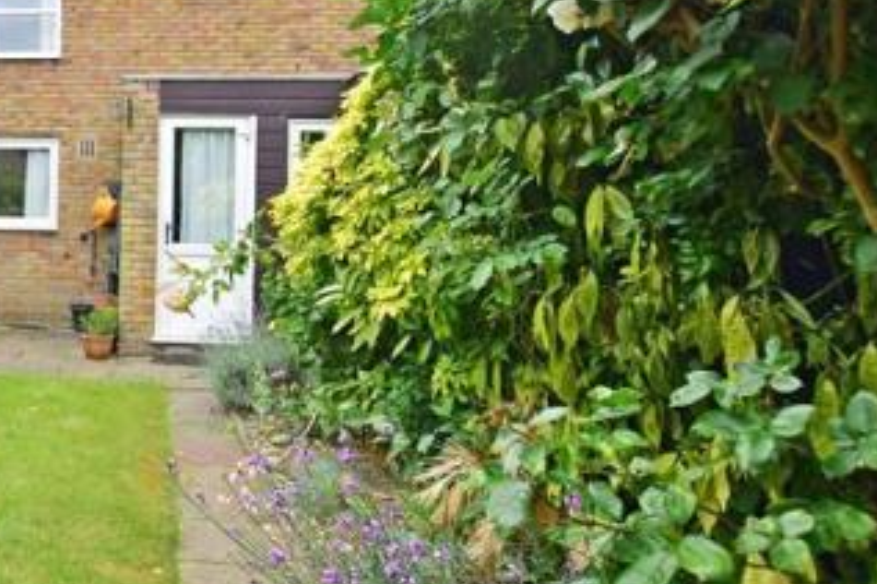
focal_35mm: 31
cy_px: 215
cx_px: 28
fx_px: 755
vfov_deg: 41.9
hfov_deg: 50.5
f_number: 7.1
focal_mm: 10
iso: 200
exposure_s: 1/250
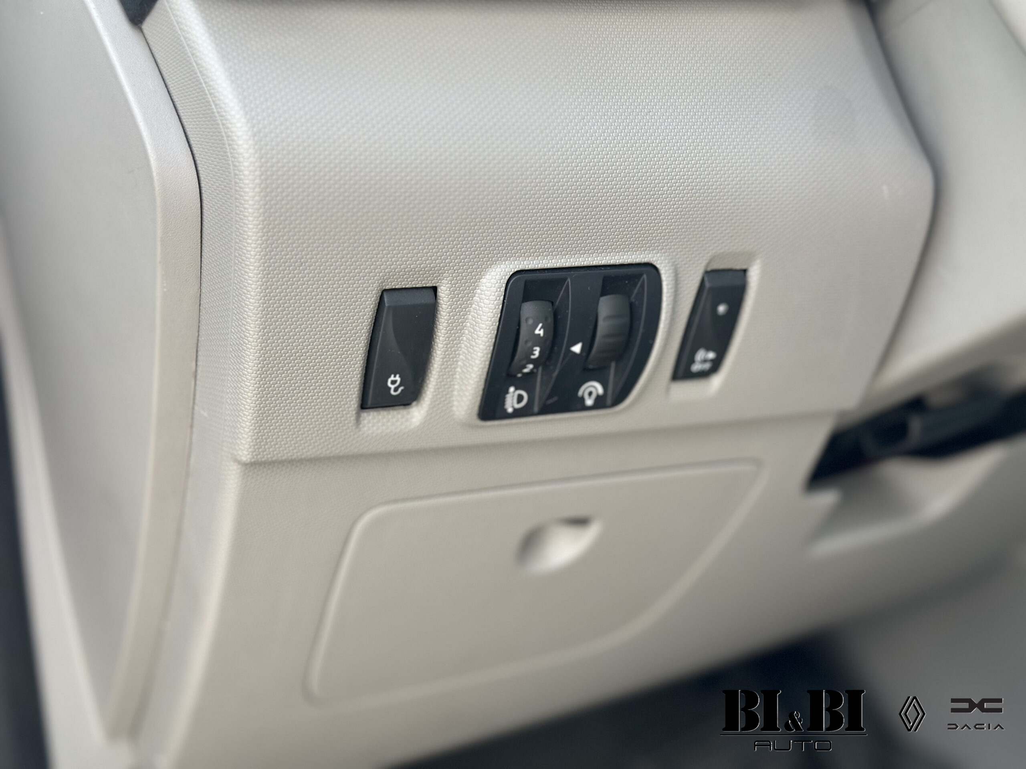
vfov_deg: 30.3
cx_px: 513
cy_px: 384
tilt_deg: -18.4
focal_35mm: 48
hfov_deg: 39.7
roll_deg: +0.6
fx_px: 1423
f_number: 1.78
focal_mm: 6.86
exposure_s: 1/395
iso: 80
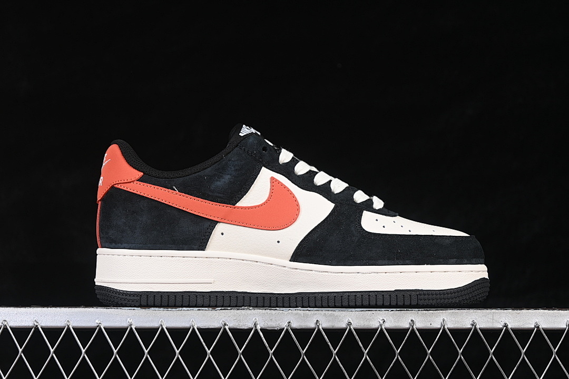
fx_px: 1185
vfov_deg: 18.2
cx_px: 284
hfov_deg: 27.0
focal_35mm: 75
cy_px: 190
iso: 160
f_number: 7.1
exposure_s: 1/80
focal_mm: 50
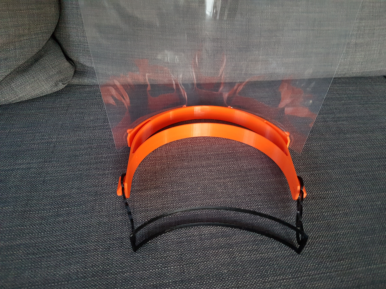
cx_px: 193
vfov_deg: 53.1
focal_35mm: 26
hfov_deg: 67.3
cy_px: 144
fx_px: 290
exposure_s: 1/10
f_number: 1.7
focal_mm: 4.2
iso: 250
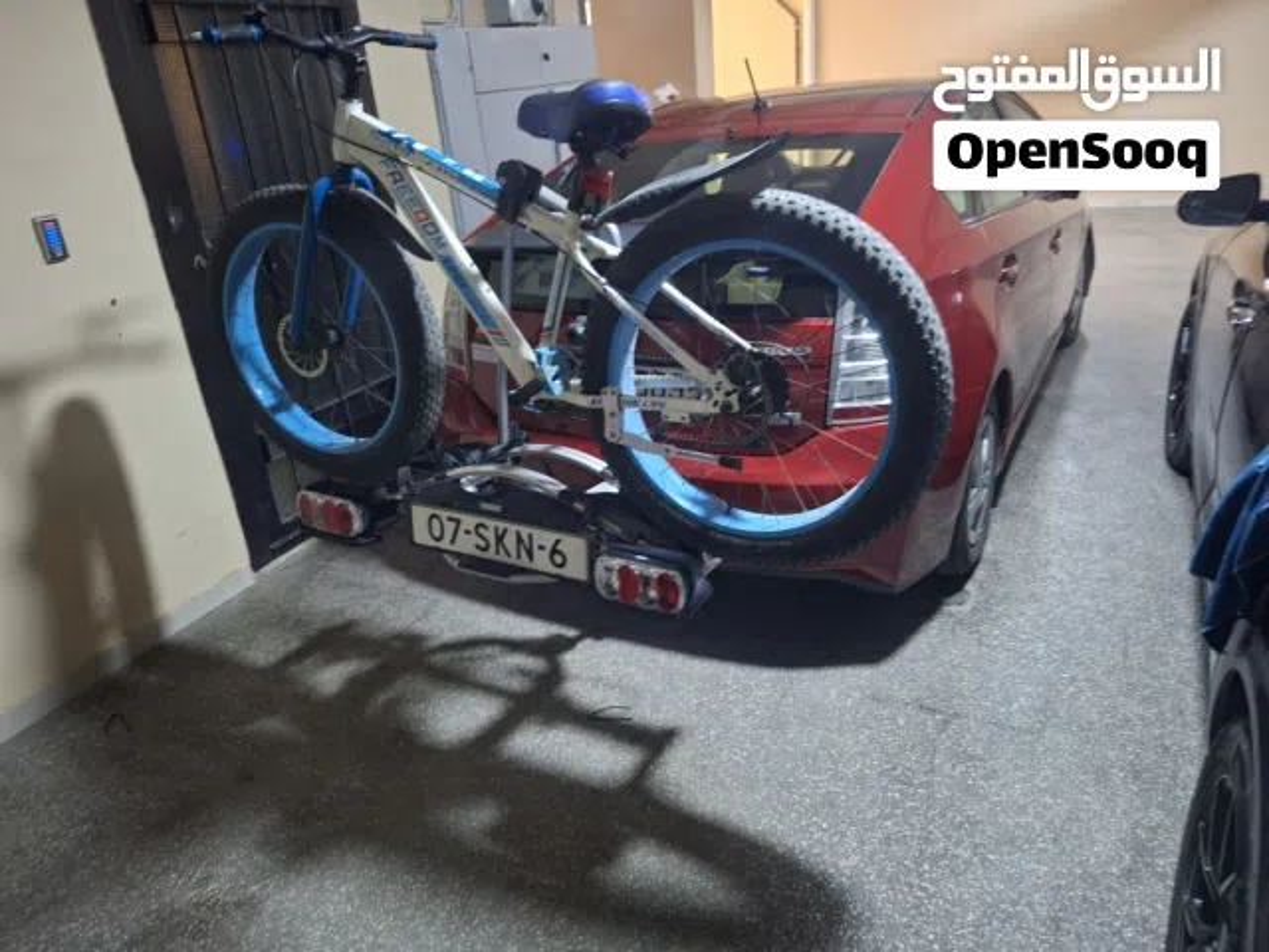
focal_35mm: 23
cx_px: 634
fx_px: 843
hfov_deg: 73.9
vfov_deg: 58.9
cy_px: 476
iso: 400
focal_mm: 5.54
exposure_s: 1/25
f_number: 1.8
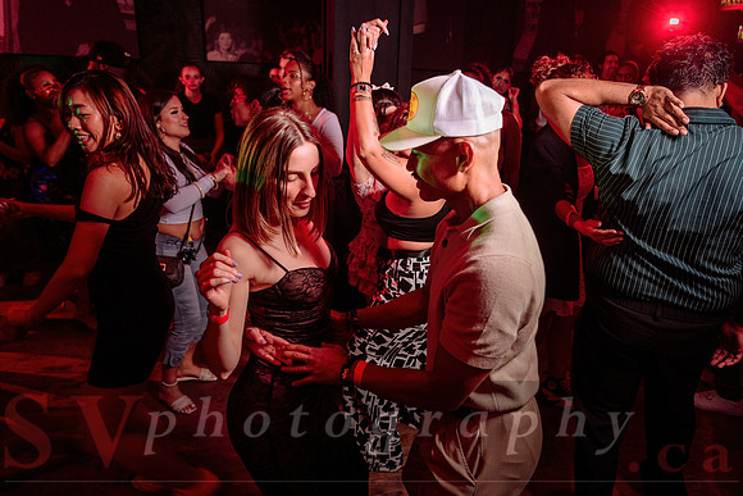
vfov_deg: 50.4
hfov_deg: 70.3
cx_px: 395
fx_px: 527
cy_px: 232
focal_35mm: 26
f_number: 3.2
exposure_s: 1/40
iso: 800
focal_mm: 24
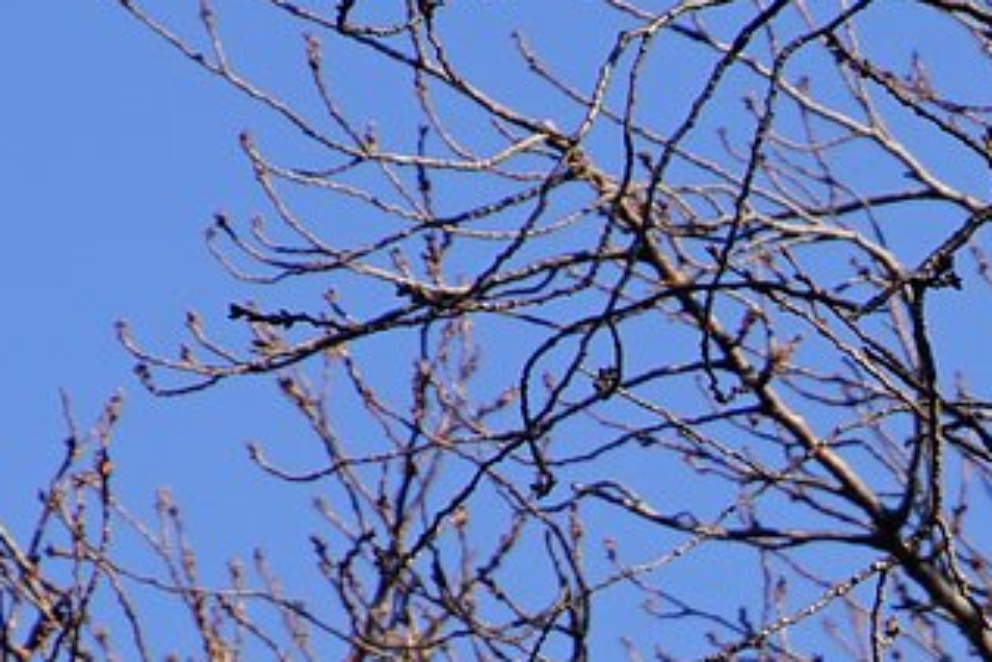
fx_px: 19508
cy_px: 1669
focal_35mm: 708
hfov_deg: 2.9
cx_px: 2218
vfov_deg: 1.9
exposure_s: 1/125
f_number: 6.3
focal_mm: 110
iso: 100
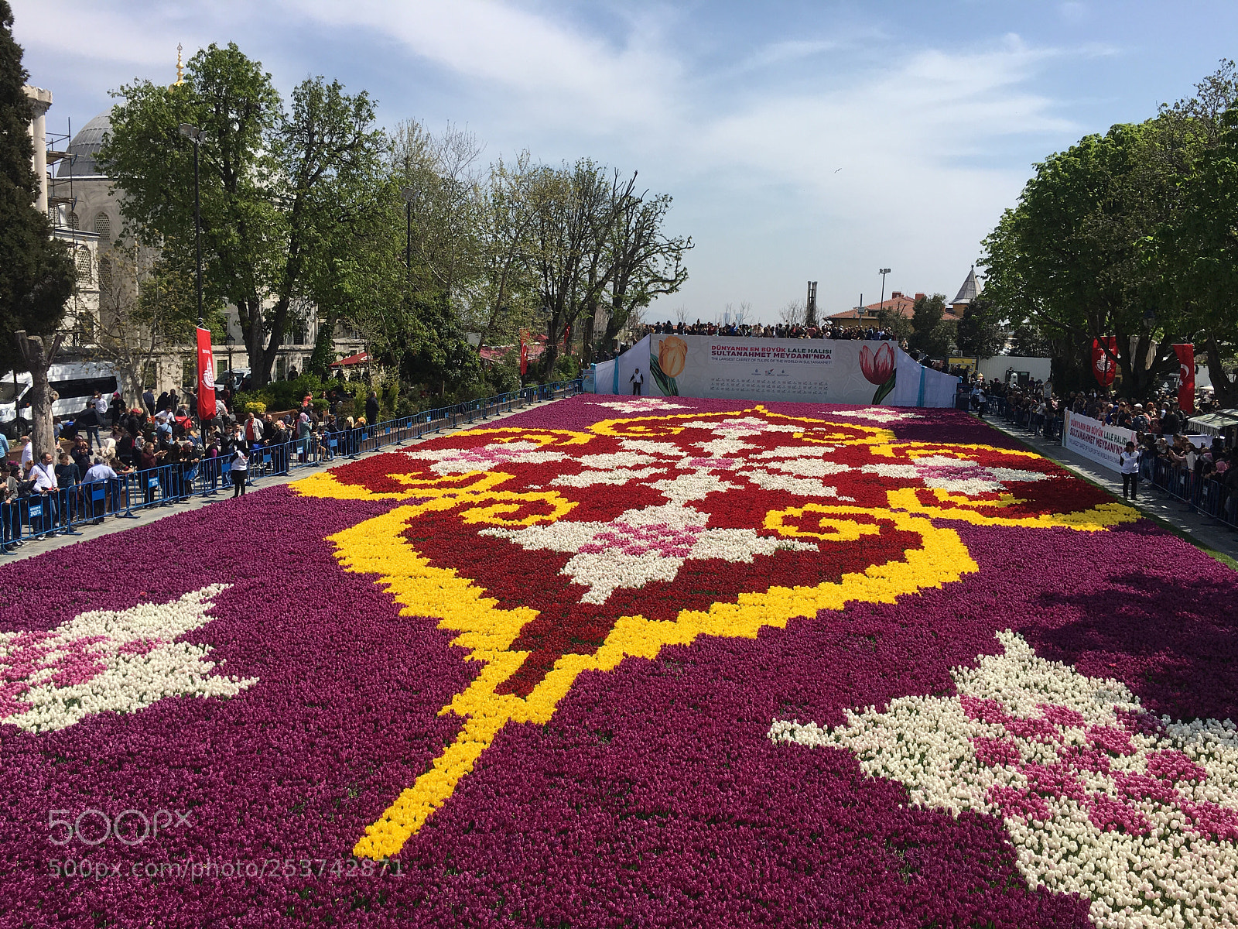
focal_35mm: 29
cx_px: 619
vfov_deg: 48.2
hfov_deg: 61.7
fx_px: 1037
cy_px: 464
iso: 25
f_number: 2.2
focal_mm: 4.15
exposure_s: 1/1972
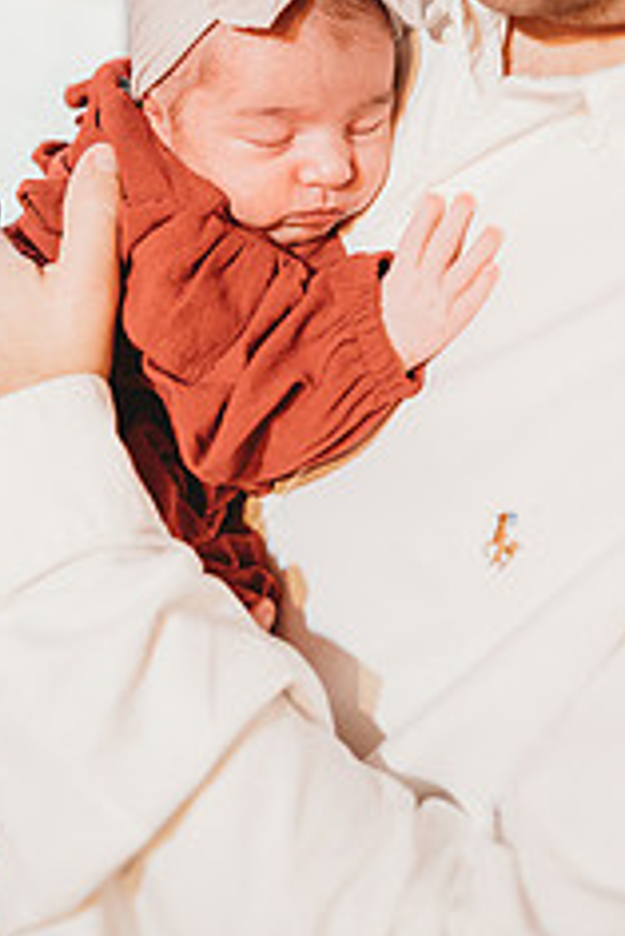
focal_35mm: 46
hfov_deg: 29.3
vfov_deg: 40.5
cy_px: 151
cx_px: 287
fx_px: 1196
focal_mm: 24
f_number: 1.8
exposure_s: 1/160
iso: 1600
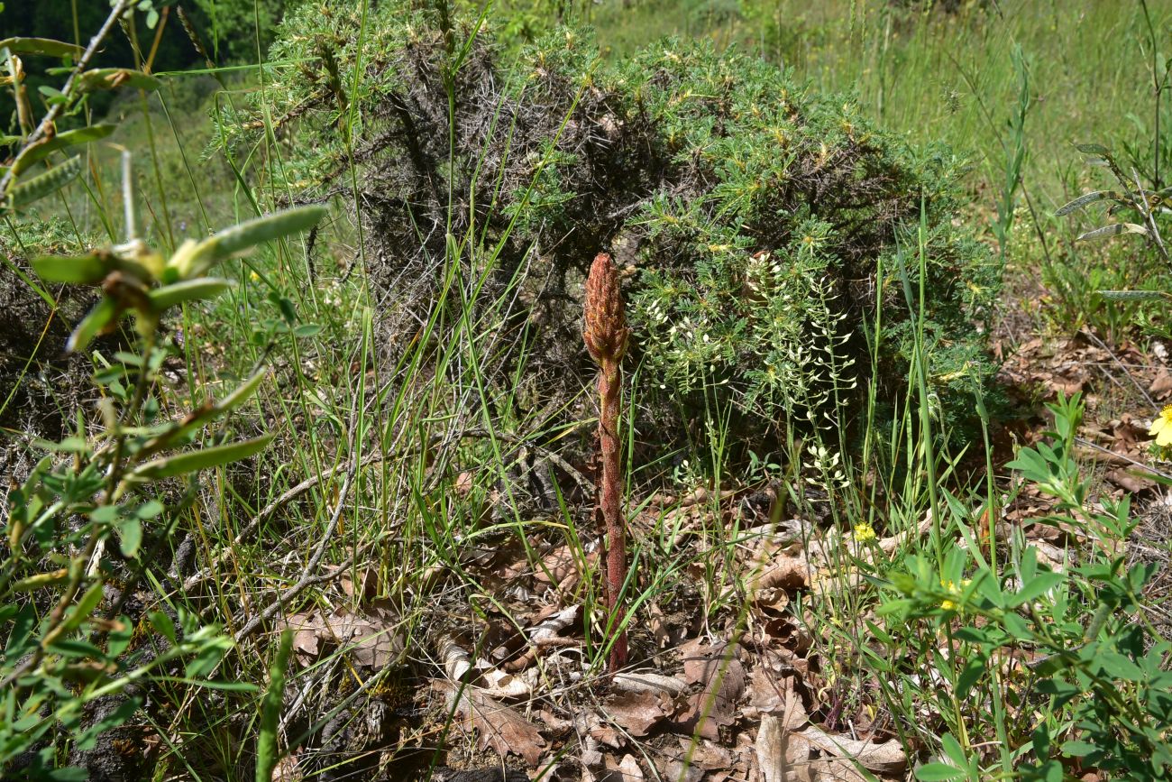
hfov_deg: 39.6
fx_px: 1628
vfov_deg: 27.0
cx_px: 586
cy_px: 391
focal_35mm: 50
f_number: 18
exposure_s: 1/125
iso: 250
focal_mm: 50
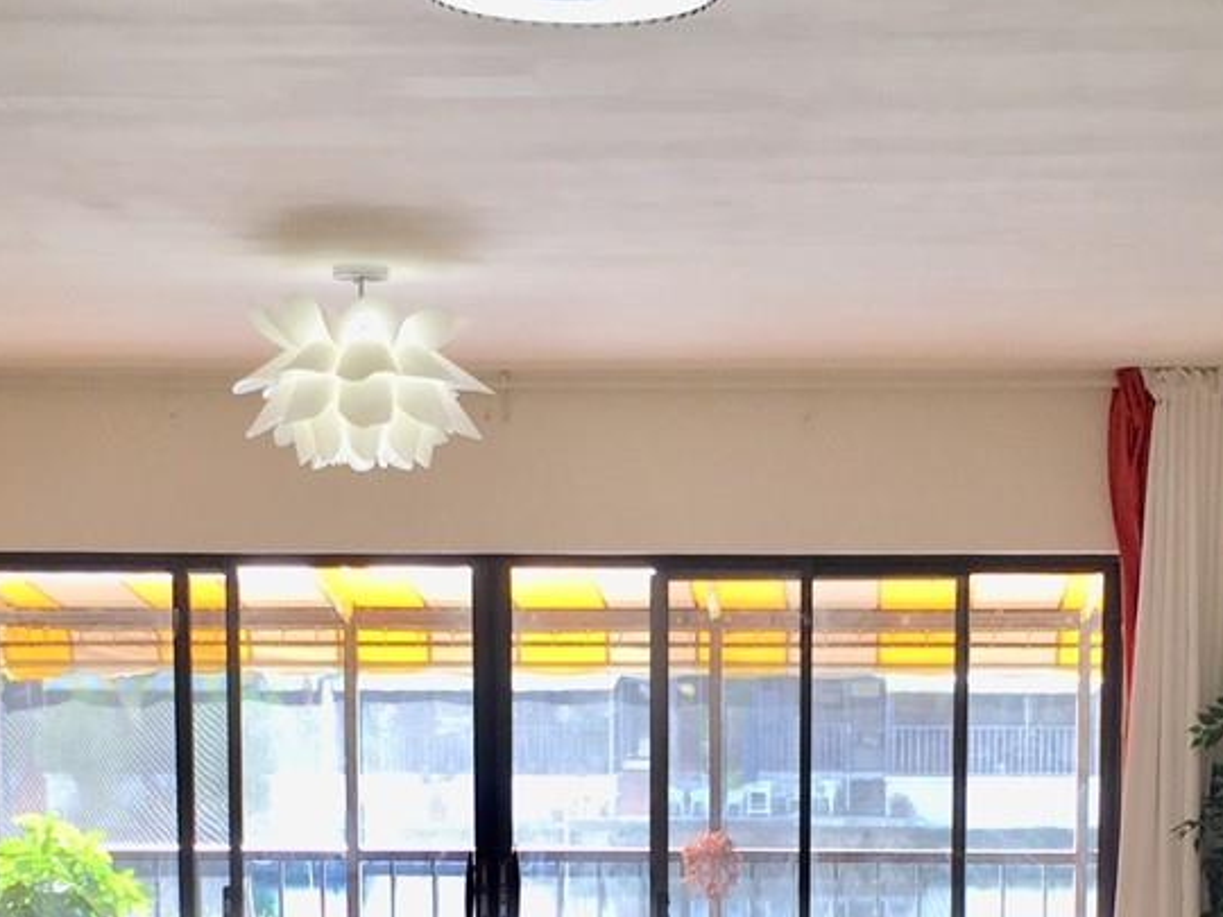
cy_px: 1082
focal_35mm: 86
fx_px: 3038
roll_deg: +0.0
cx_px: 750
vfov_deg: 16.5
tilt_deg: -7.1
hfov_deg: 22.7
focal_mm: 4.15
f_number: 2.2
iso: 32
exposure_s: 1/60
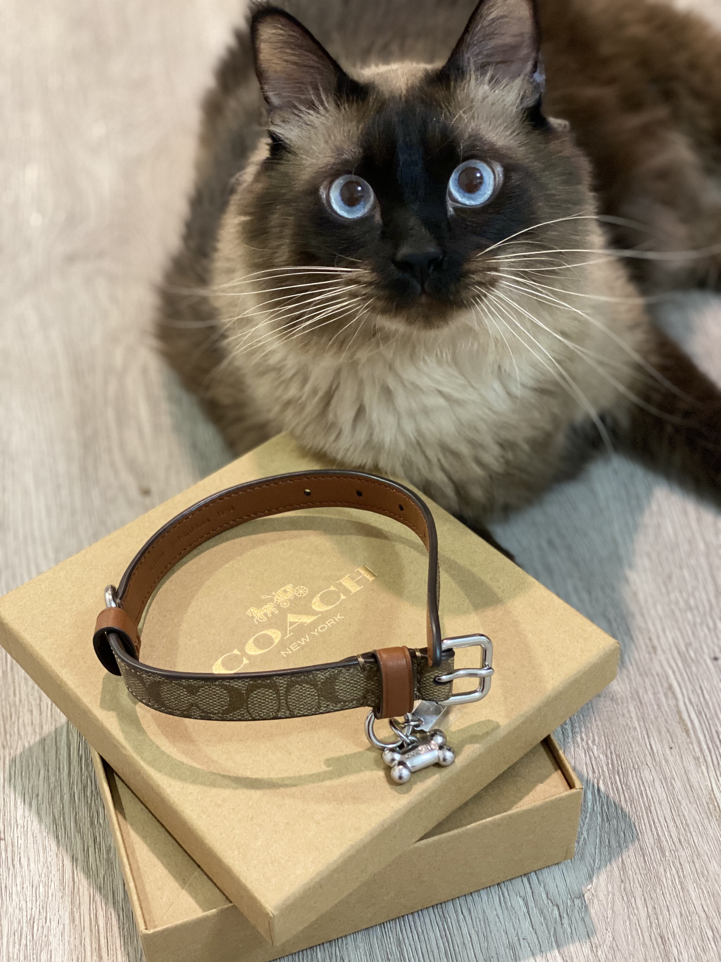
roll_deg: +0.6
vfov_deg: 36.8
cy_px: 481
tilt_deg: -44.6
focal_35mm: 52
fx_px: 1444
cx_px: 360
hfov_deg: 28.0
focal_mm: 6
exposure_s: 1/30
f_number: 2
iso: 400
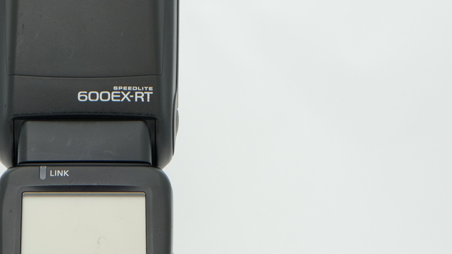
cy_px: 169
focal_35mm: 101
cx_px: 89
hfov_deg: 20.9
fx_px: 1211
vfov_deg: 12.0
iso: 200
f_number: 8
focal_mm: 34.3
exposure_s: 1/125
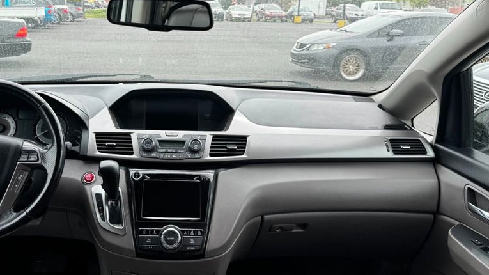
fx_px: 454
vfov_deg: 33.3
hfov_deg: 55.9
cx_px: 180
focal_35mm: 35
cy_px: 86
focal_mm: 6.76
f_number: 1.78
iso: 80
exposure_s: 1/700
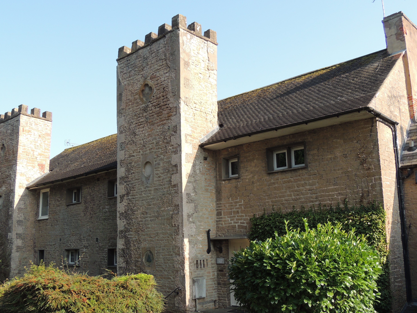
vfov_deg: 38.6
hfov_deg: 50.1
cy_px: 173
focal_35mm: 37
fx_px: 446
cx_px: 201
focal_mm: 5.3
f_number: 3.1
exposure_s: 1/400
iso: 100
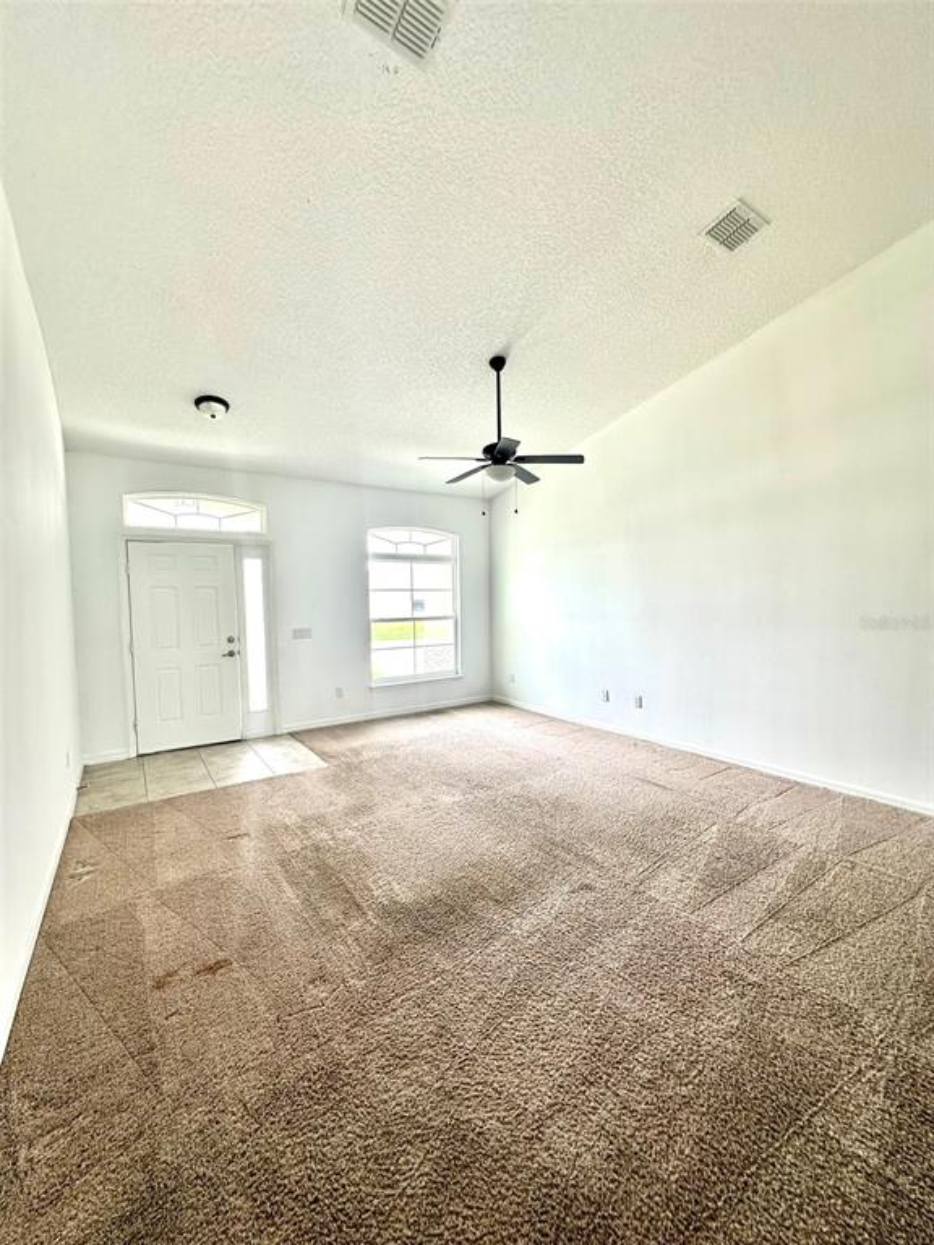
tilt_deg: -2.0
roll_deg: -0.8
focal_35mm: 14
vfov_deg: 102.1
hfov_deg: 85.7
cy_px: 622
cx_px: 467
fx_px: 504
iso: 40
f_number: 2.2
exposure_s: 1/99
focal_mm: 2.22
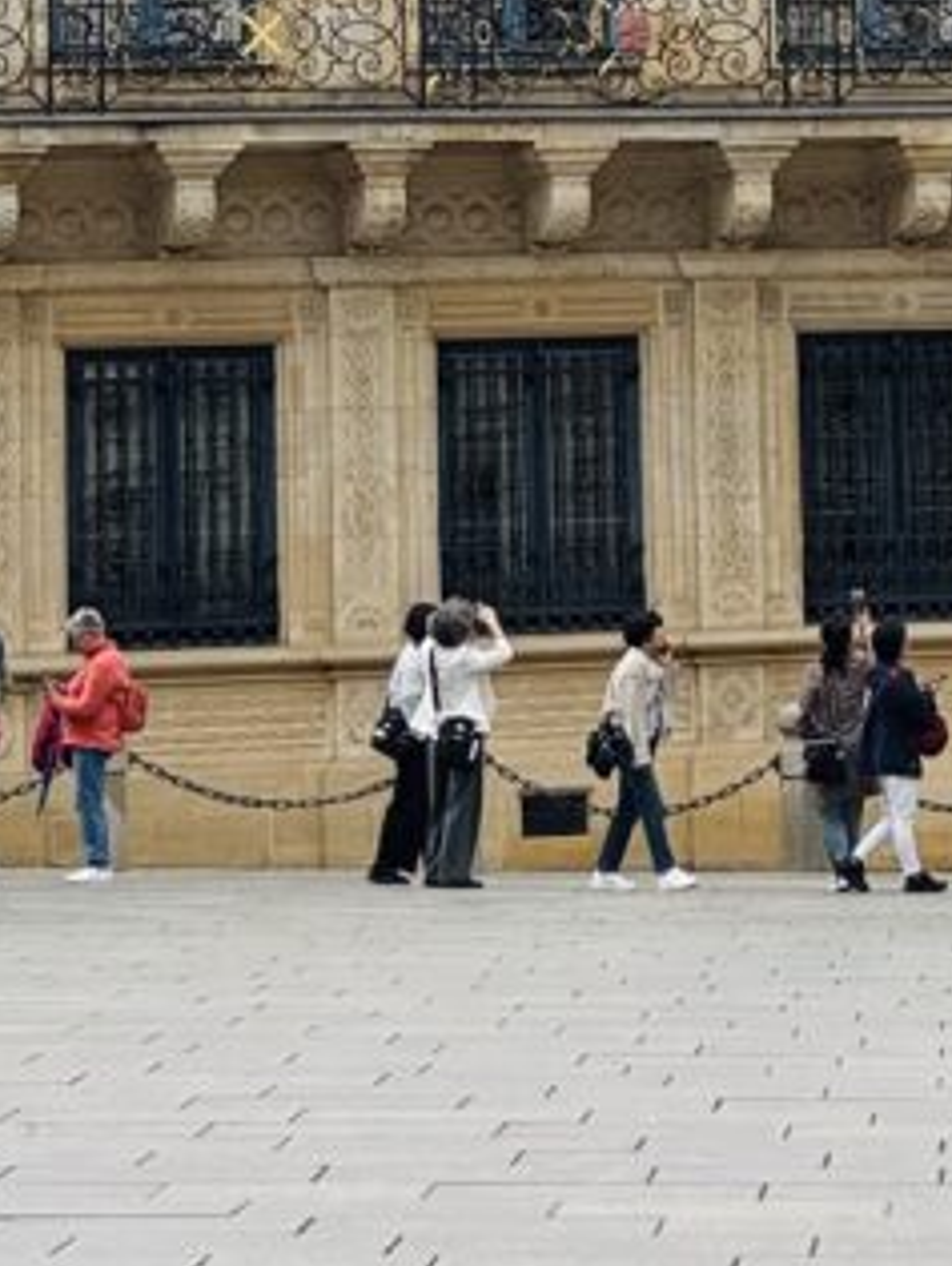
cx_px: 1081
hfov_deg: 5.9
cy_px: -591
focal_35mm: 250
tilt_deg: +7.5
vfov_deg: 7.8
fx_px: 9149
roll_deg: +2.1
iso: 25
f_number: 2.8
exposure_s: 1/308
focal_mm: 9
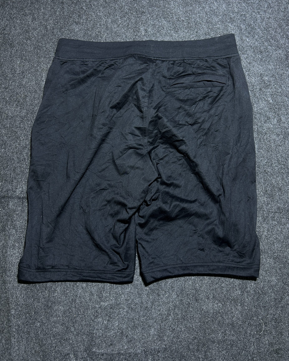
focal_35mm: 28
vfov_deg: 62.2
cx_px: 140
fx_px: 299
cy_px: 174
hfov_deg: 51.5
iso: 100
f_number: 1.5
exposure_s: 1/50
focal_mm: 5.7
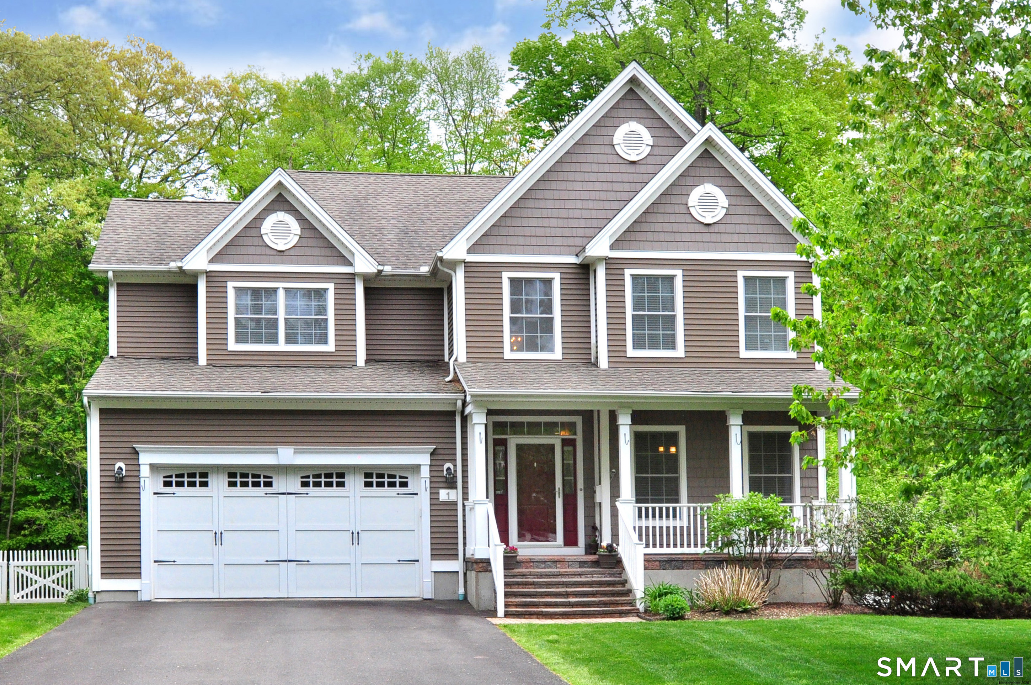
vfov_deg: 43.5
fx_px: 858
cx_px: 516
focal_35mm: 30
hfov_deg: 62.0
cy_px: 342
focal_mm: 20
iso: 640
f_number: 8
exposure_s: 1/500
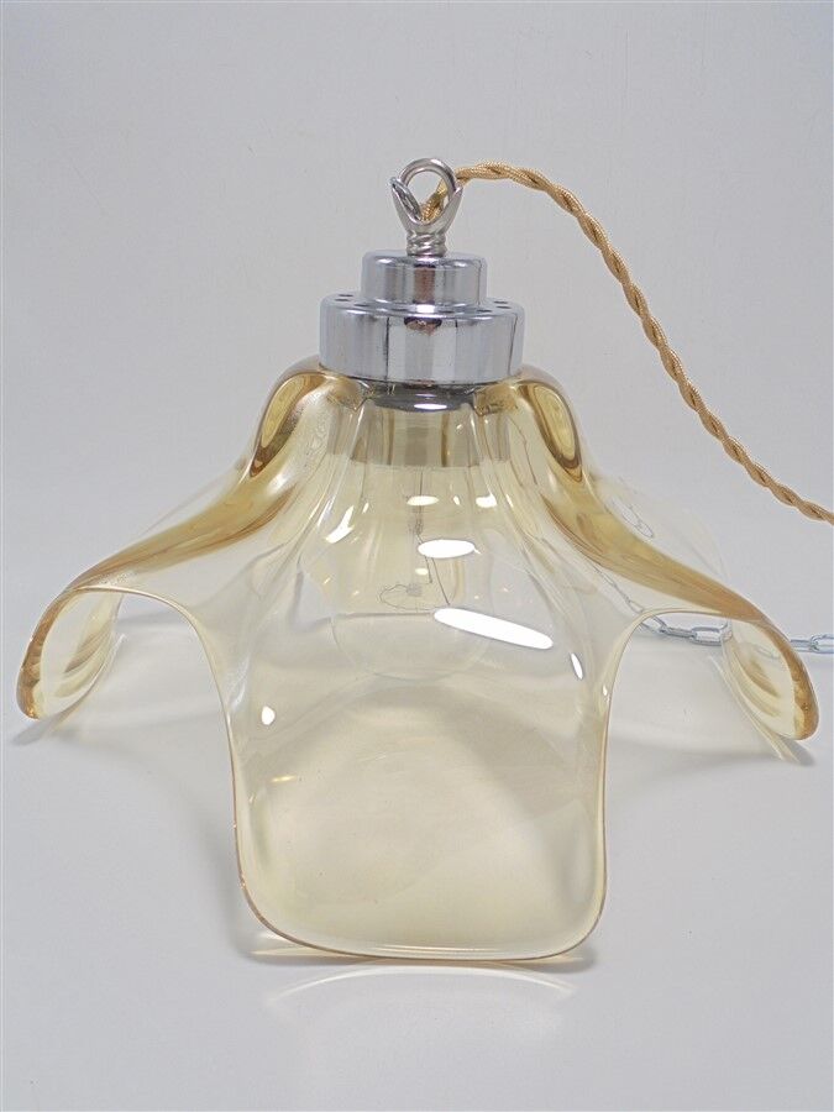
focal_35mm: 29
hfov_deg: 48.2
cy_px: 556
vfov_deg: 61.7
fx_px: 932
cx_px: 417
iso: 100
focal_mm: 5.3
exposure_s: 1/80
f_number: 3.7
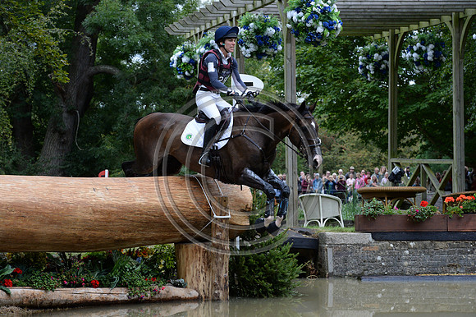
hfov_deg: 15.8
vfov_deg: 10.5
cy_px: 158
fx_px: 1718
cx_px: 238
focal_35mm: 130
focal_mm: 130
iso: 2000
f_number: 8
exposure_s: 1/1000
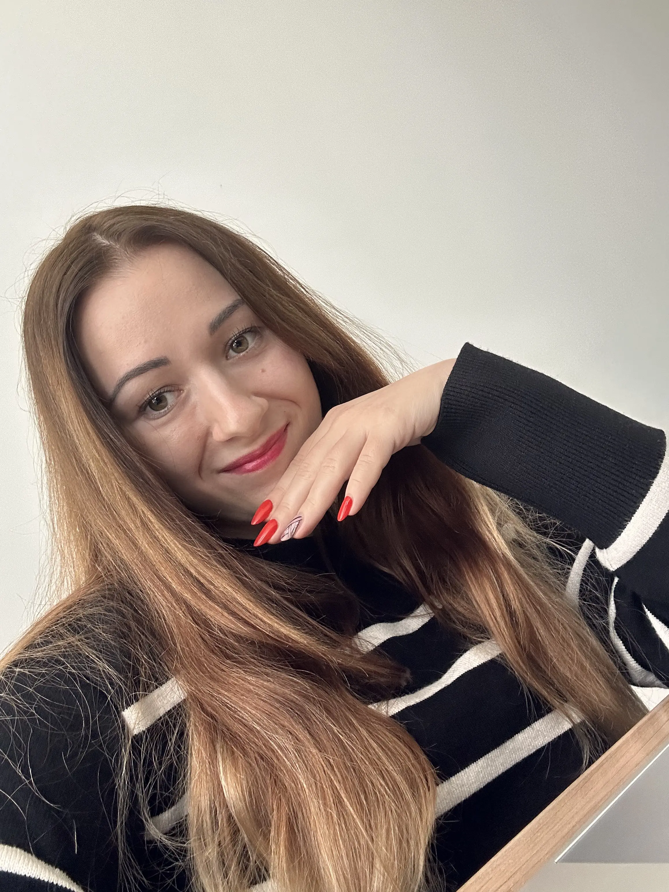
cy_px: 446
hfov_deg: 46.8
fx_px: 773
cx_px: 334
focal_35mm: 30
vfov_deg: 60.0
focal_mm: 2.69
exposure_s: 1/60
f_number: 1.9
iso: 100
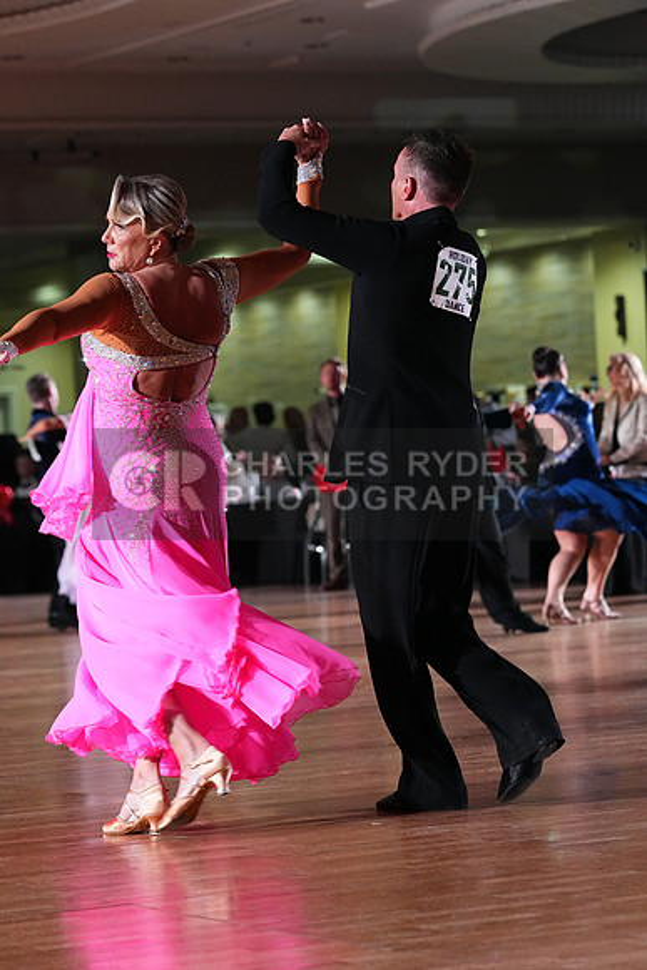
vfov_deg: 15.6
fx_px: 3529
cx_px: 324
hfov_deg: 10.5
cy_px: 485
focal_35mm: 131
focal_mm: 131
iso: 8000
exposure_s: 1/400
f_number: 5
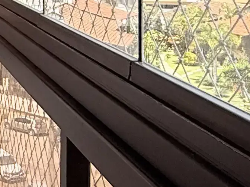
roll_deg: +1.6
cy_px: -49
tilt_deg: -1.0
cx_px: -208
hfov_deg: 18.1
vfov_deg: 16.7
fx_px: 607
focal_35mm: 84
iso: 64
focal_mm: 2.22
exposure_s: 1/510
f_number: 2.2
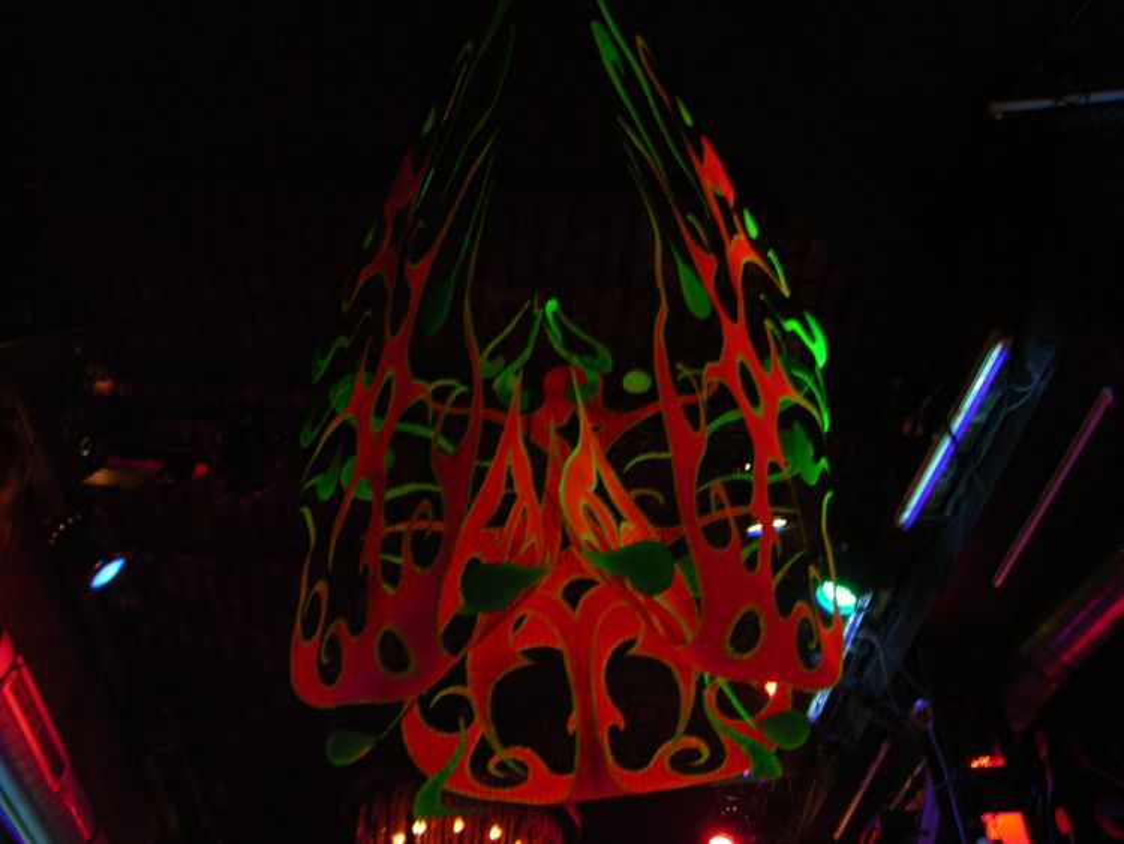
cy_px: 422
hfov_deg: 52.6
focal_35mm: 35
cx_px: 562
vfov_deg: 40.7
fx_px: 1137
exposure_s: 2
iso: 200
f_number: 2.8
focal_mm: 8.9
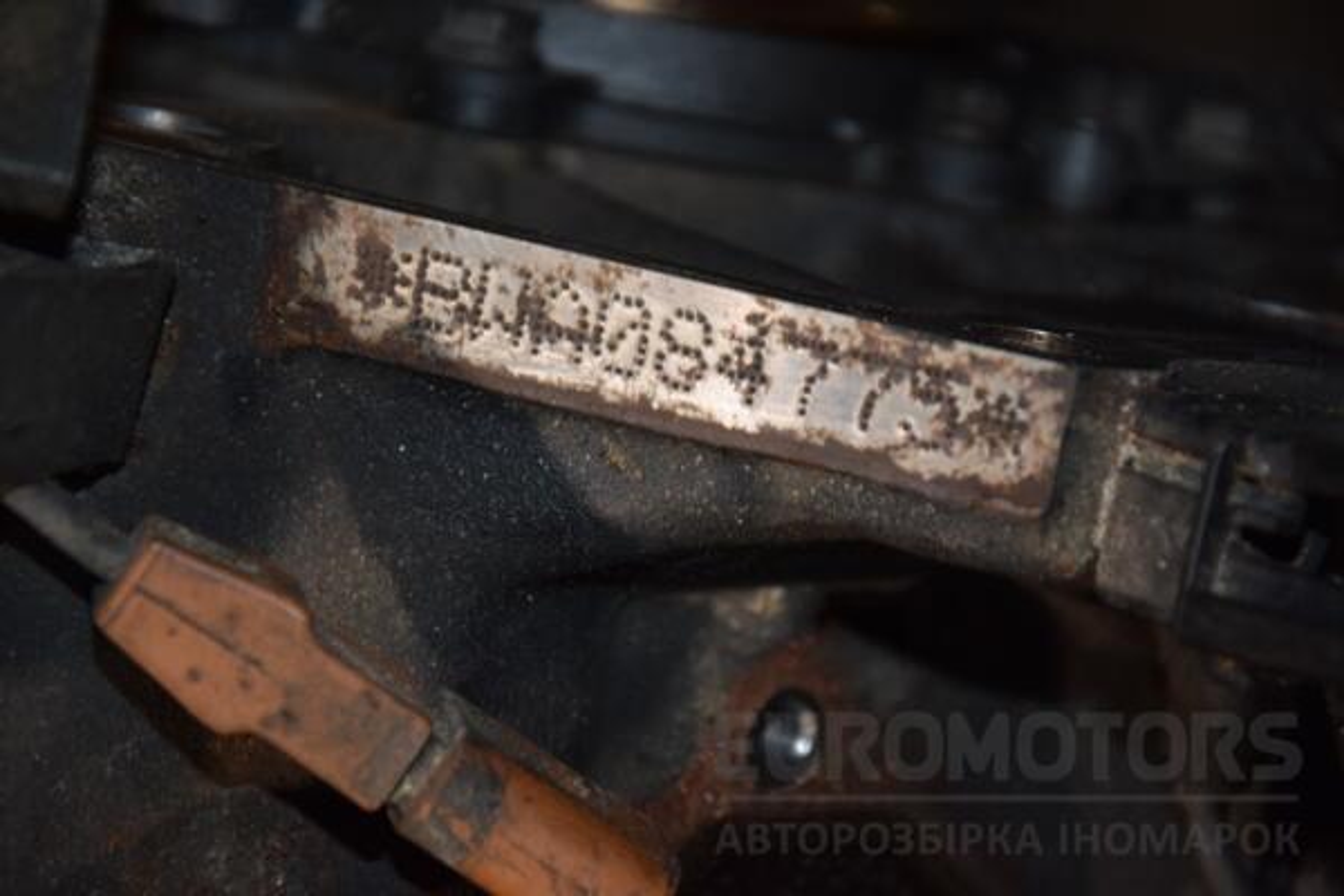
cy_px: 448
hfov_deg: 13.0
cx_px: 672
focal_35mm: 158
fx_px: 5880
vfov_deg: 8.7
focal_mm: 105
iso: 800
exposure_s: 1/60
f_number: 5.6
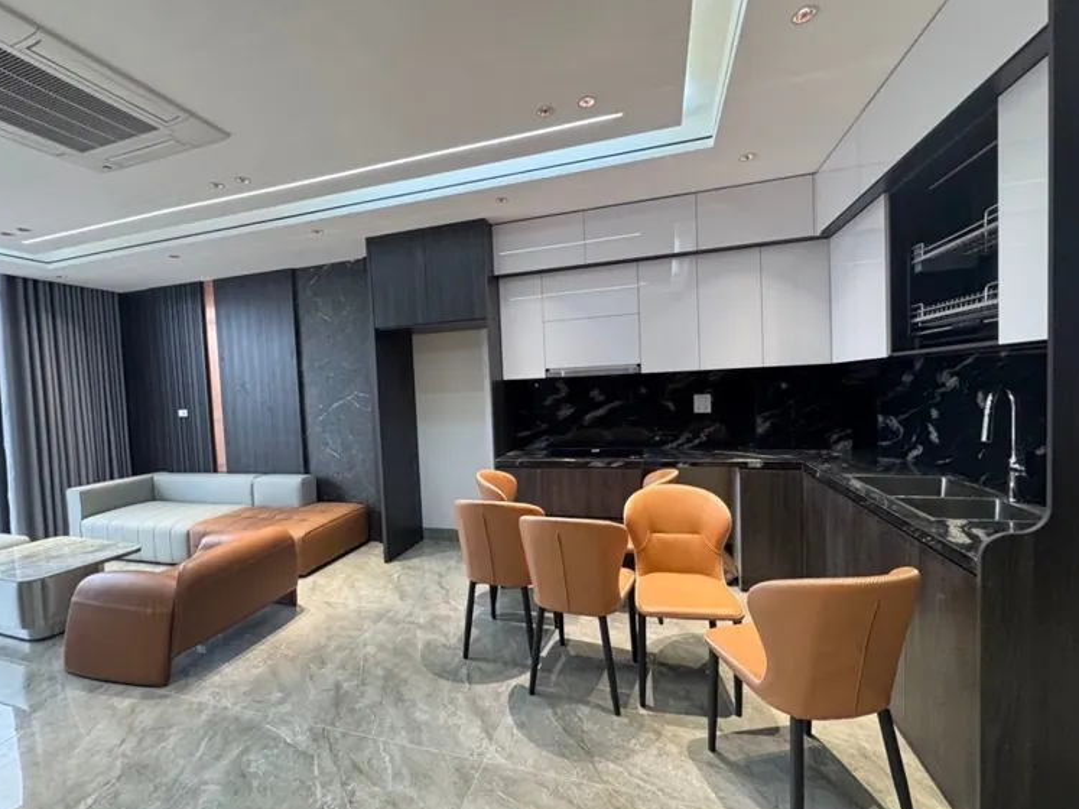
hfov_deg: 98.1
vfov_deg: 81.7
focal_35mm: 15
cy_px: 409
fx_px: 467
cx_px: 519
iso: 160
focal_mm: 2.22
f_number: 2.2
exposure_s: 1/50
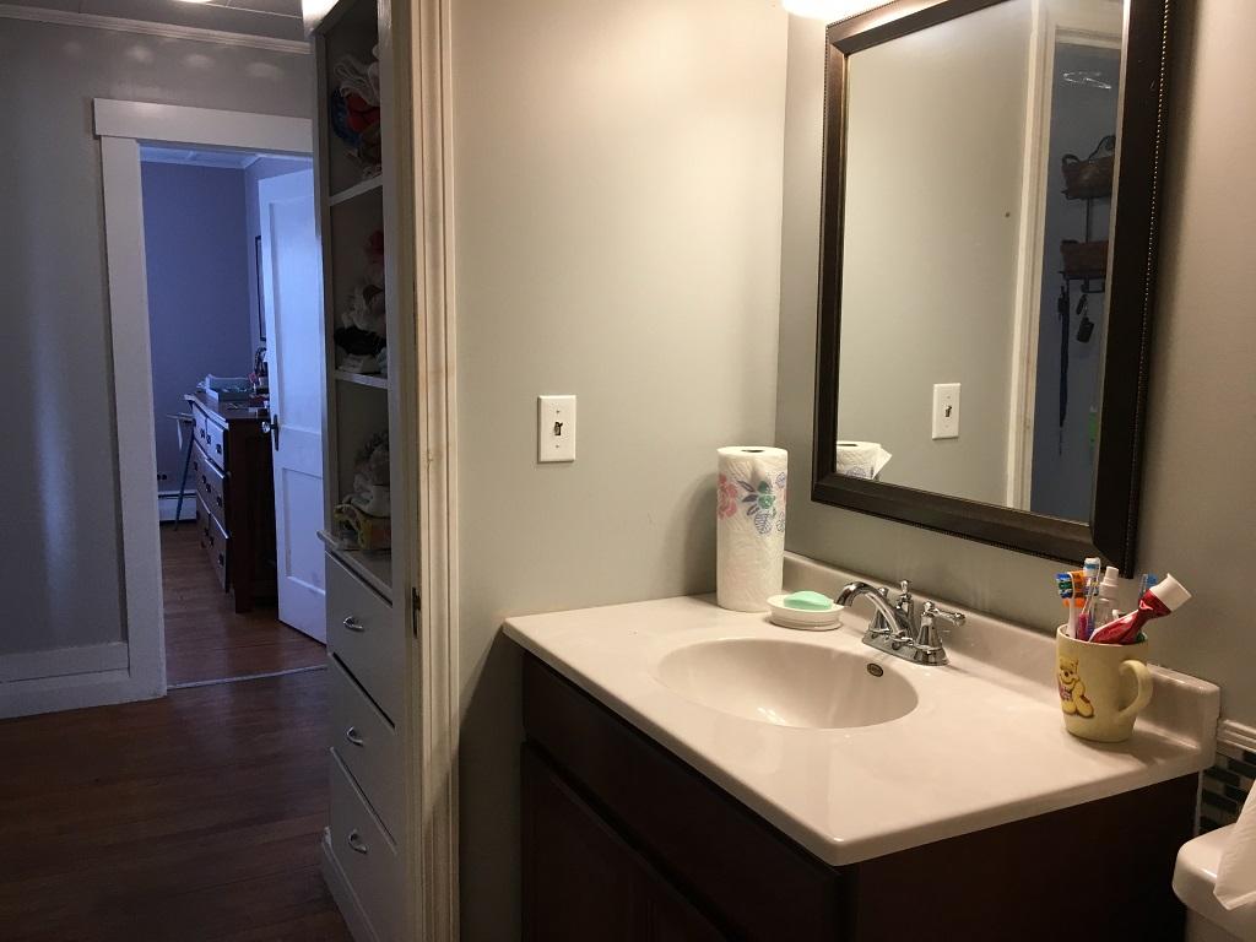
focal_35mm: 29
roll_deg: +0.1
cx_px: 628
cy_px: 471
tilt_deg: -7.3
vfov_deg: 48.2
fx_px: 1052
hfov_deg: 61.7
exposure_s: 1/30
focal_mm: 4.15
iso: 40
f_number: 2.2
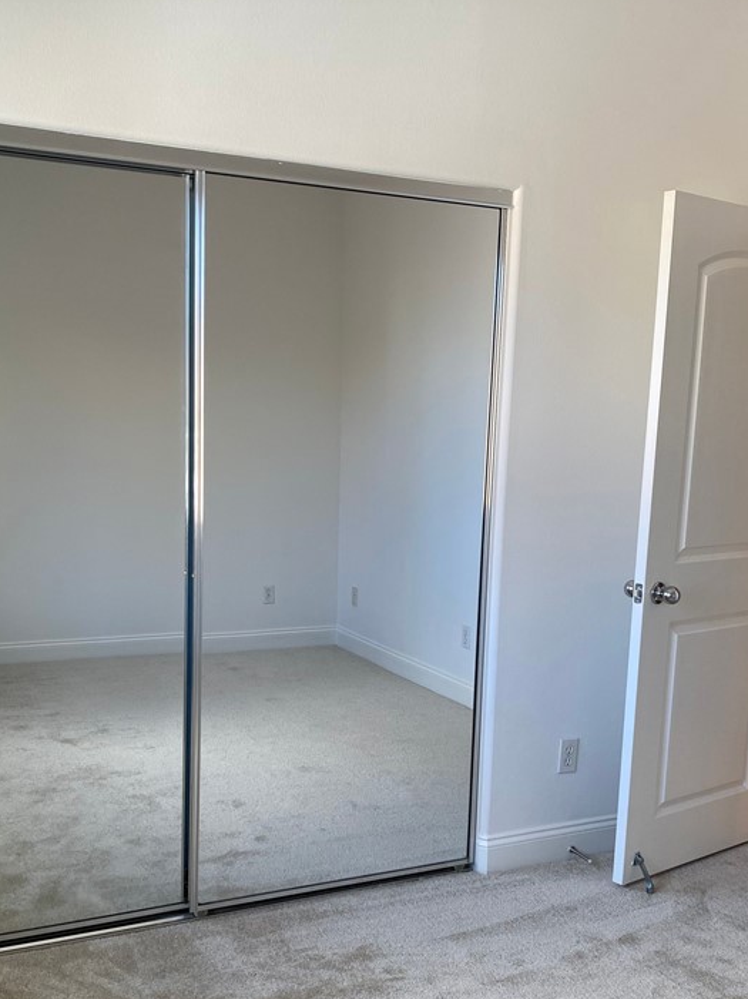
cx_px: 338
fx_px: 1096
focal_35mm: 38
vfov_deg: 48.7
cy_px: 596
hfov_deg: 37.7
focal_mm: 4.25
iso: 64
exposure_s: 1/120
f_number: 1.8
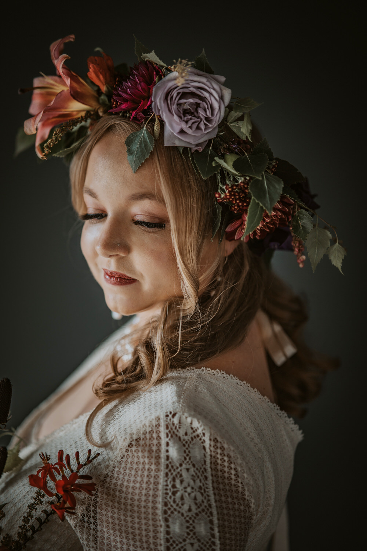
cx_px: 184
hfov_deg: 16.1
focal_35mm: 85
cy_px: 276
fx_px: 1300
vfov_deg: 23.9
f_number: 1.4
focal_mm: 85
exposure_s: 1/250
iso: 100
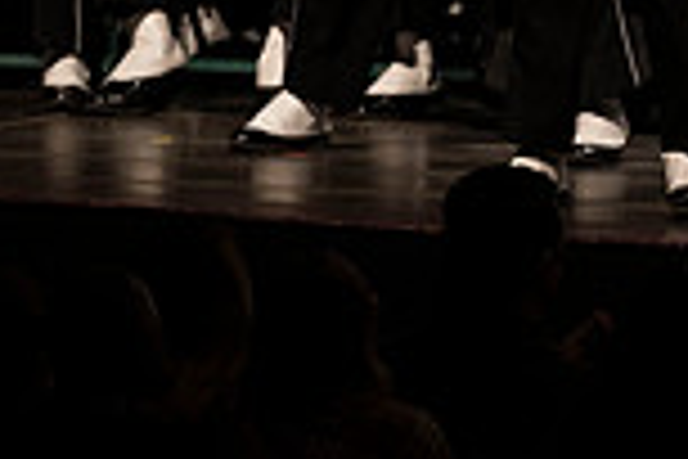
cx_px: 818
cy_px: -364
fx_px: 14504
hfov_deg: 2.7
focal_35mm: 759
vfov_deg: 1.8
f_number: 2.8
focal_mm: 200
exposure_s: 1/500
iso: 2500
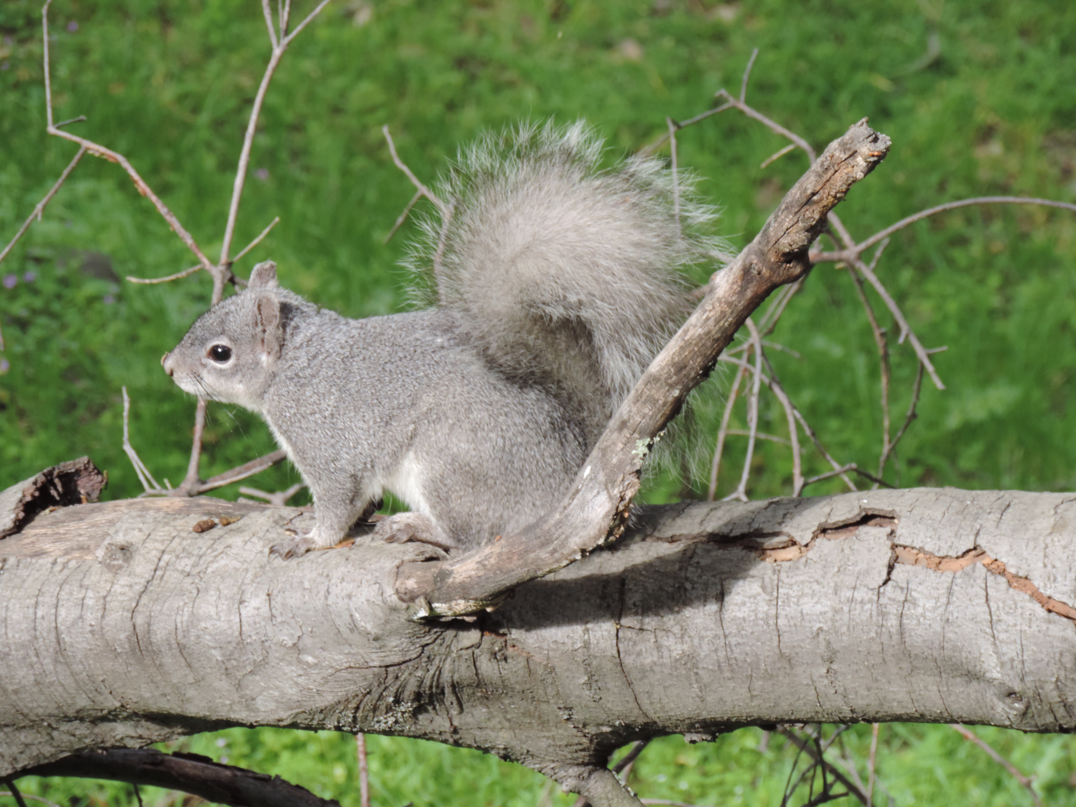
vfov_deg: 3.7
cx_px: 538
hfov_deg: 5.0
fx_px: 12434
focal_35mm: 400
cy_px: 404
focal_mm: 71.3
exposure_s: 1/250
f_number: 4.8
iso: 220
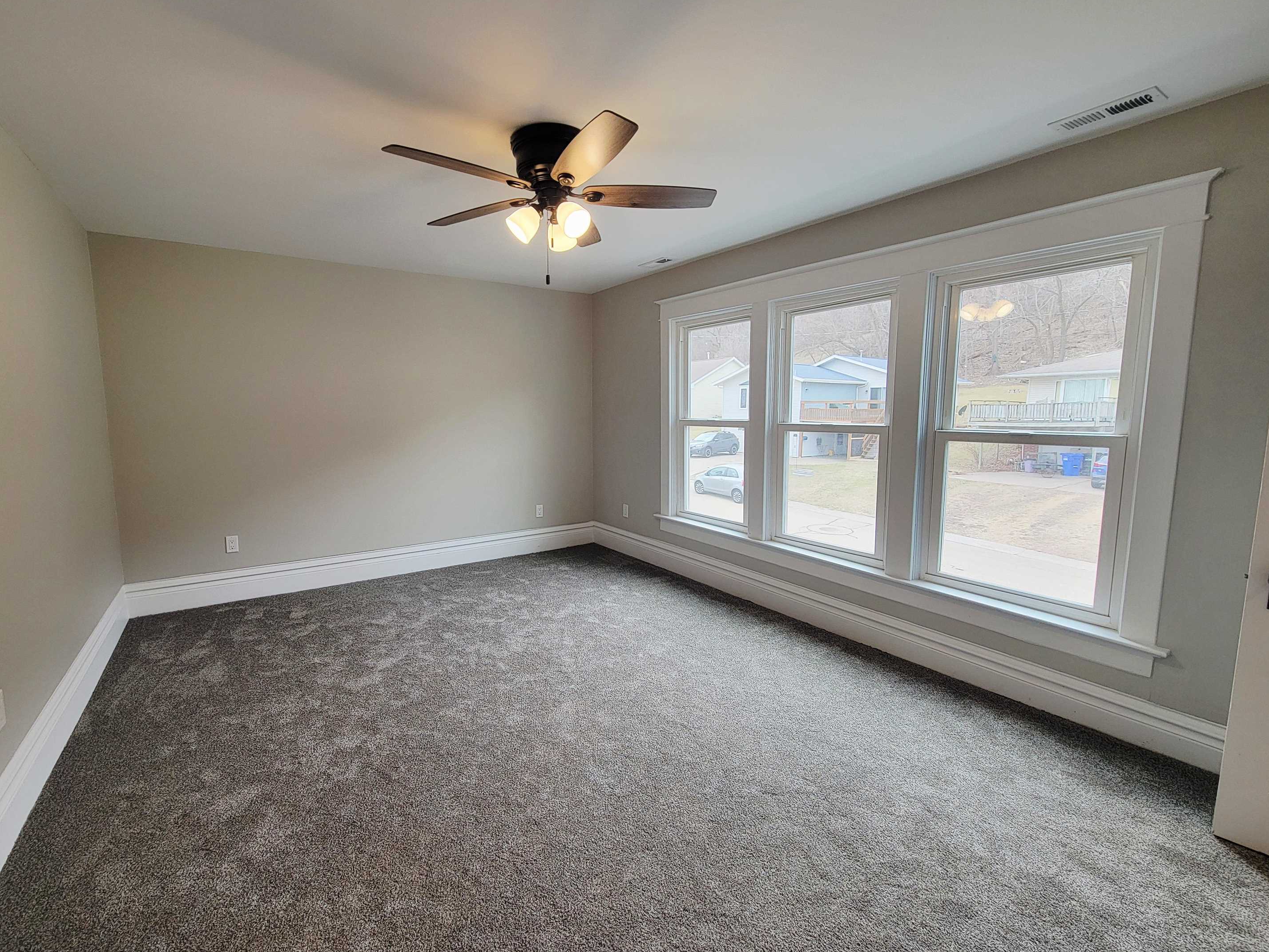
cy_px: 473
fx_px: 513
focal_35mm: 14
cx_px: 604
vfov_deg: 85.7
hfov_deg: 102.0
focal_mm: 2.2
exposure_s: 1/60.2
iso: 50
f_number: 2.2
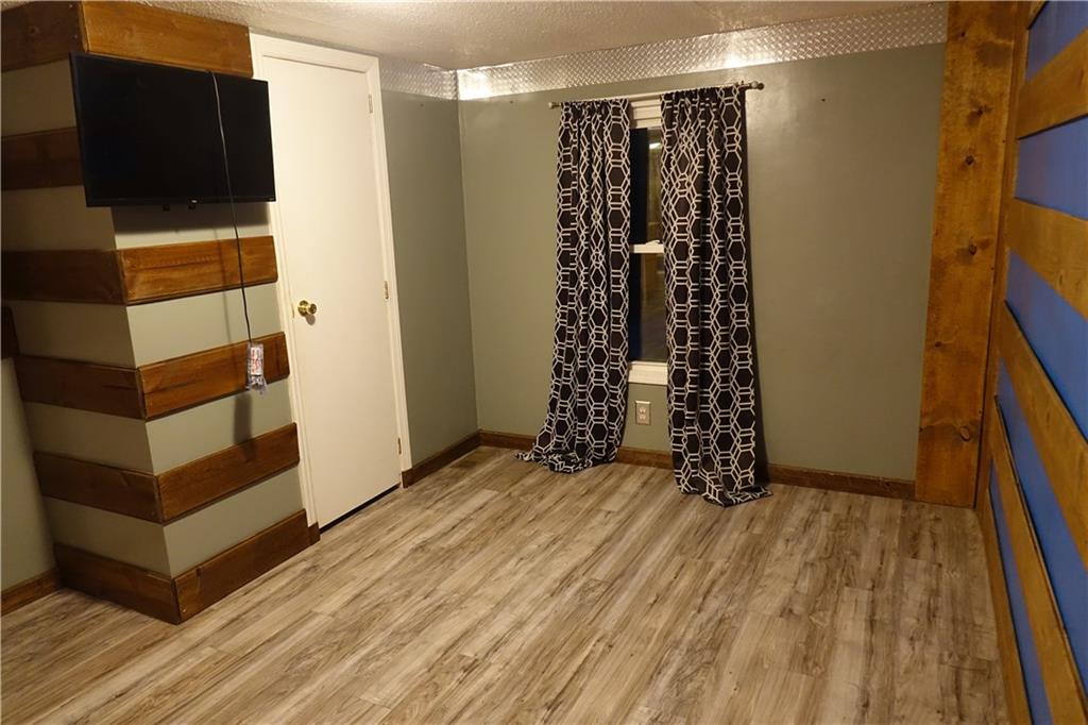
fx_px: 725
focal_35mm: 24
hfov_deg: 73.8
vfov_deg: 53.1
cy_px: 362
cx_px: 544
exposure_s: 1/30
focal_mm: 8.8
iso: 1000
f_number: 2.8
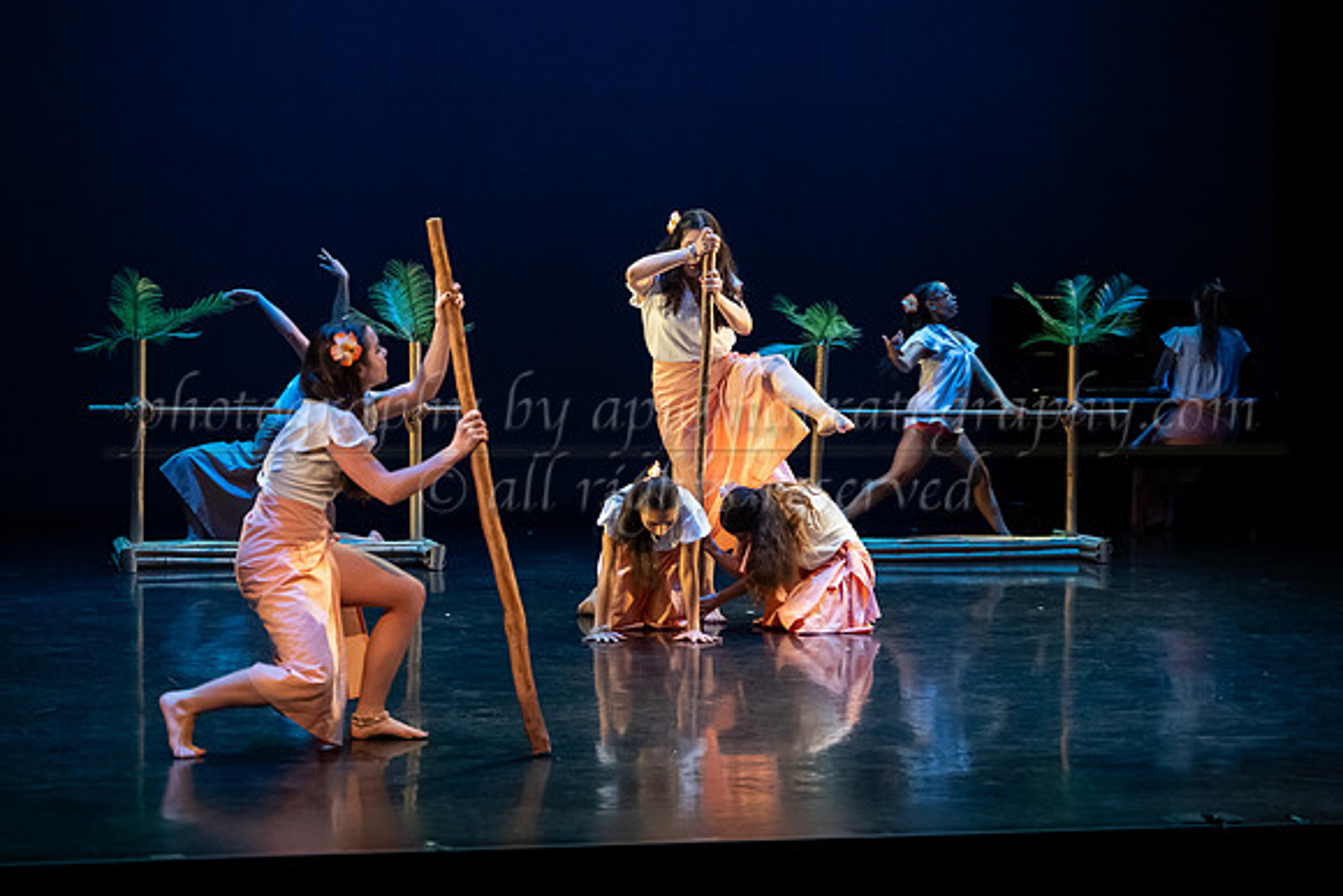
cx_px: 595
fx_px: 3003
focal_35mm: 80
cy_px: 441
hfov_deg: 25.2
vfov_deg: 17.0
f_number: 3.2
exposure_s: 1/400
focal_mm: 72
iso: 4000
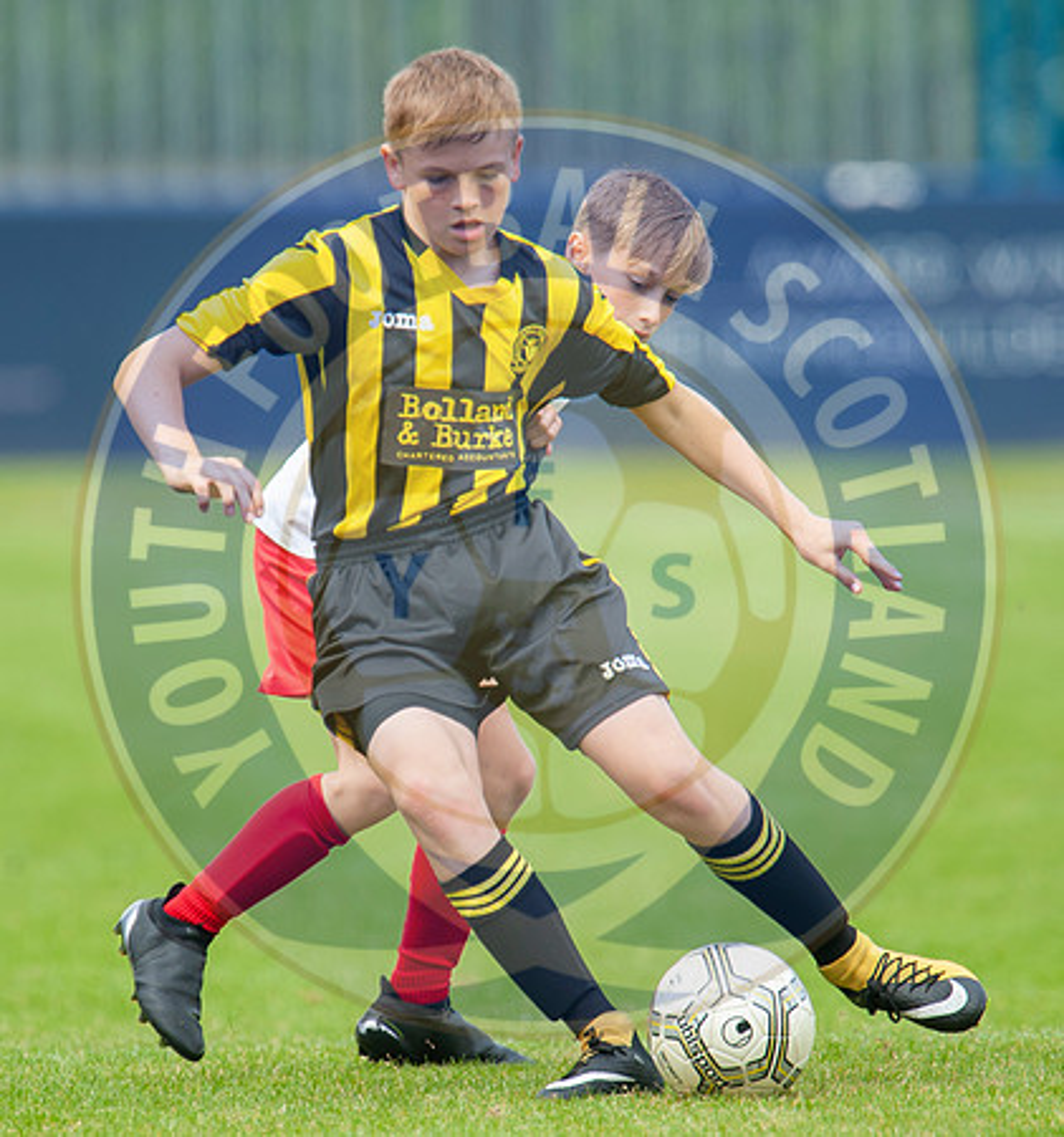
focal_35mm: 1002
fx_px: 36060
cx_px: 427
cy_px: 589
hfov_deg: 1.7
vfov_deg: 1.8
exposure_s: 1/1250
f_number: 4.8
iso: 400
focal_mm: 650
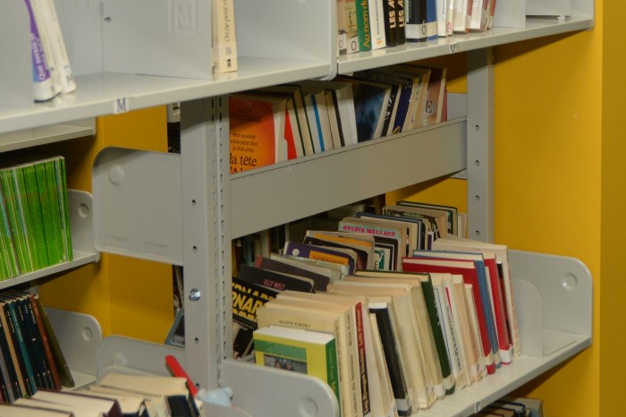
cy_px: 44
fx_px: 1529
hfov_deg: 23.0
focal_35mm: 88
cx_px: 410
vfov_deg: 15.3
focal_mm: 38
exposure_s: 1/125
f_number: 5.6
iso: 640
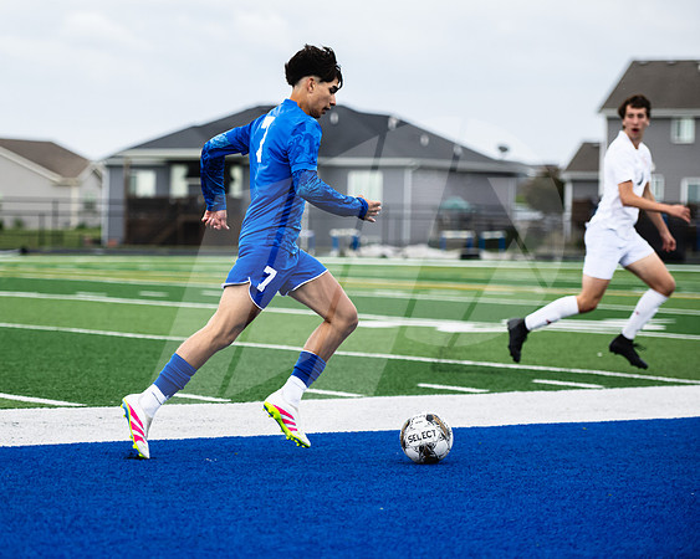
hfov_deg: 14.9
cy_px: 281
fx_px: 2667
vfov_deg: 12.0
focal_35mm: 129
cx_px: 259
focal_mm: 105
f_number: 2.8
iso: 2500
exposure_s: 1/1250
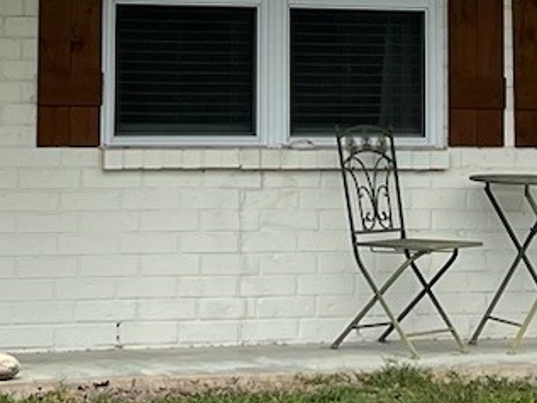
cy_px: -191
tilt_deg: +6.3
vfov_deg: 8.6
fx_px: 2607
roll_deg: -0.2
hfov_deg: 11.8
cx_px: 259
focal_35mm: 168
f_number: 1.5
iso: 50
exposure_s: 1/7463
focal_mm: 5.7
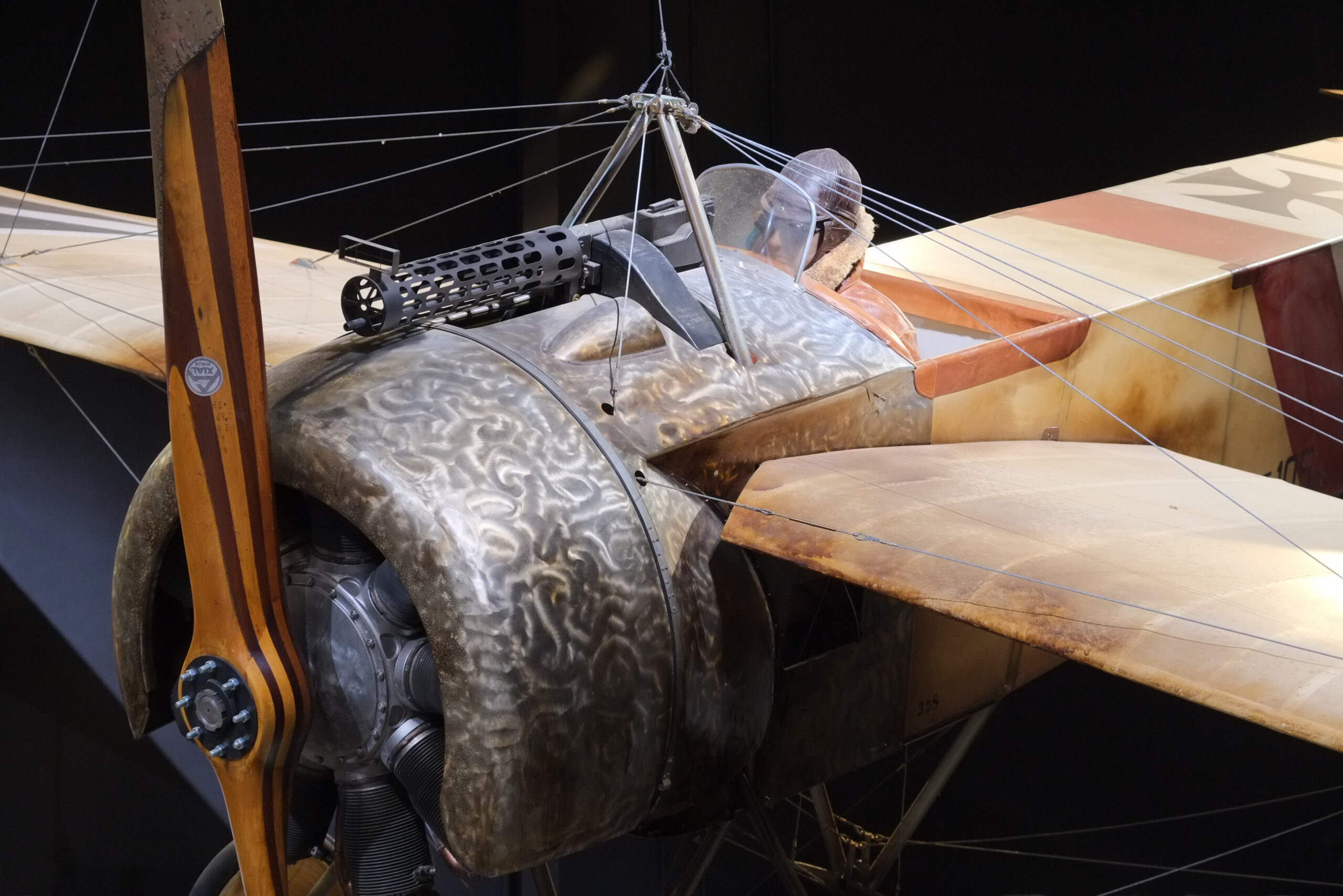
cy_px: 448
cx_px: 672
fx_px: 3096
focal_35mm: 83
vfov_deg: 16.5
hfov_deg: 24.5
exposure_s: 1/12
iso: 3200
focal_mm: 55
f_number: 5.6
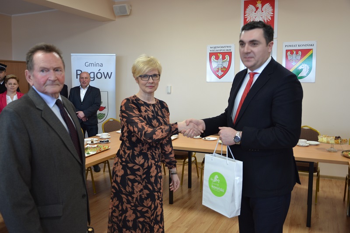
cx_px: 175
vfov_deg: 41.7
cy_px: 116
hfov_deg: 59.5
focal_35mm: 32
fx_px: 306
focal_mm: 21
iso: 400
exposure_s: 1/30
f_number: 3.8
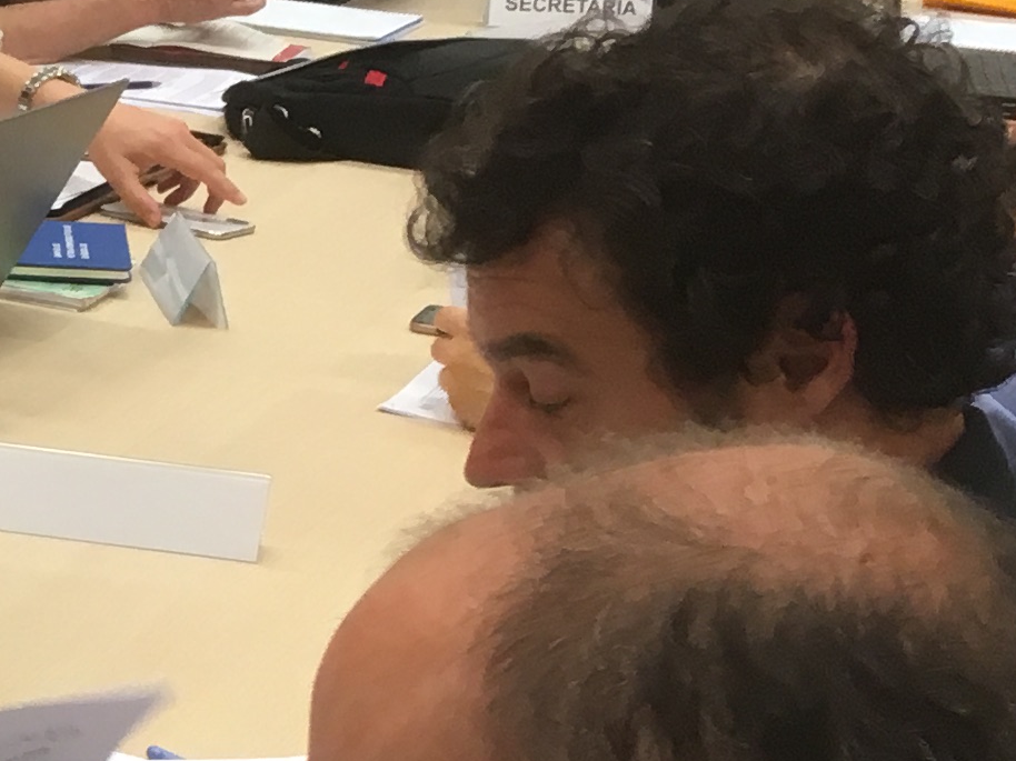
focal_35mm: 128
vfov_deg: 11.3
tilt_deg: -21.9
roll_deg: -4.8
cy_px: 943
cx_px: -854
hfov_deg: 13.7
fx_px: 3756
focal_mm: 4.15
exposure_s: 1/33
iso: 32
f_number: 2.2
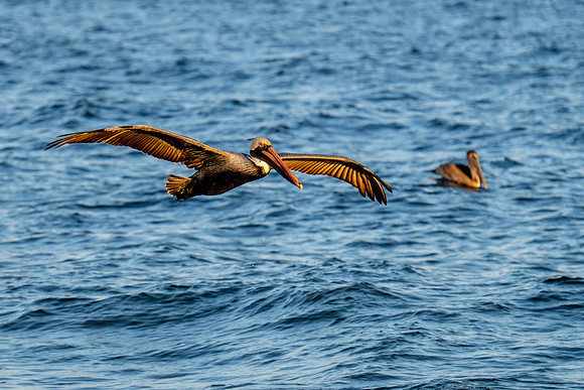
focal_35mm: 485
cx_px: 252
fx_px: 7871
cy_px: 215
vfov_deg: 2.8
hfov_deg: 4.2
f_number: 5.6
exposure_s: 1/1000
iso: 200
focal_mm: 200
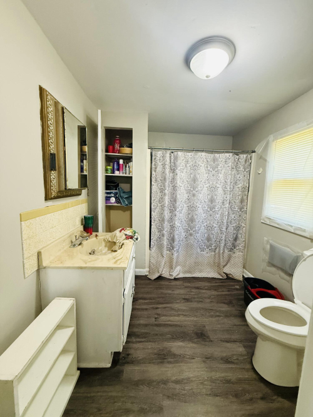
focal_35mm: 14
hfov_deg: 85.7
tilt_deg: -6.2
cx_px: 156
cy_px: 208
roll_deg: -2.3
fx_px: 169
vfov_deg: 102.1
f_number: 2.2
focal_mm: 2.22
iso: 500
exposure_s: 1/60
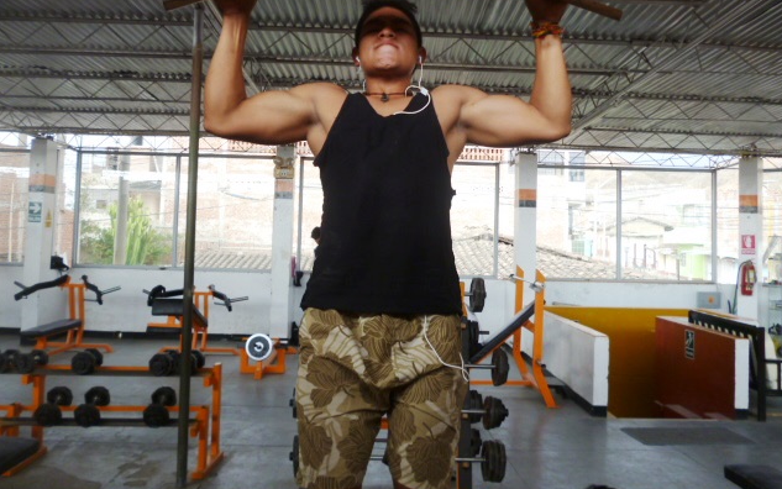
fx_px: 640
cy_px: 206
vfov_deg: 41.7
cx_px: 390
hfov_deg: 62.9
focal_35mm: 30
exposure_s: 1/60
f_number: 3.1
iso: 160
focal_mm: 5
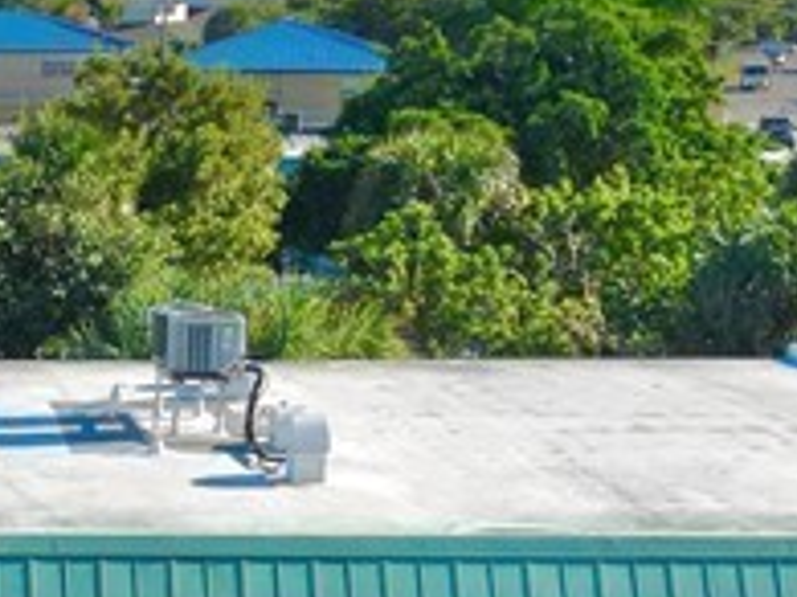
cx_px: -217
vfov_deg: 11.6
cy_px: 572
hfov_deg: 15.0
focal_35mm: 126
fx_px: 2899
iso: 100
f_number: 1.8
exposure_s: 1/500
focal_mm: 8.67
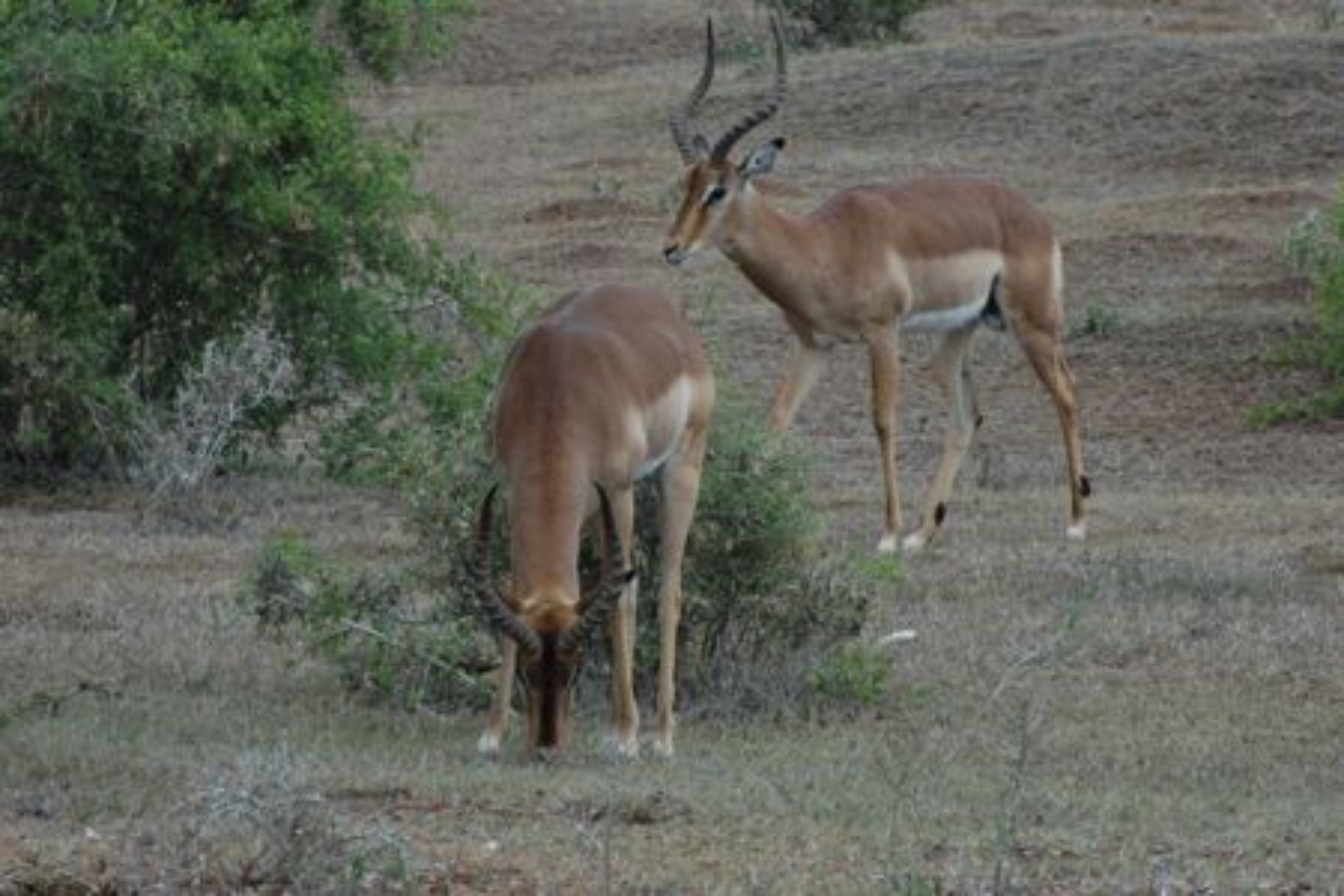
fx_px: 16799
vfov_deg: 3.1
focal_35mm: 450
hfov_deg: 4.6
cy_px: 448
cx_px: 672
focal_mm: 300
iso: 1600
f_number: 16
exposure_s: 1/160
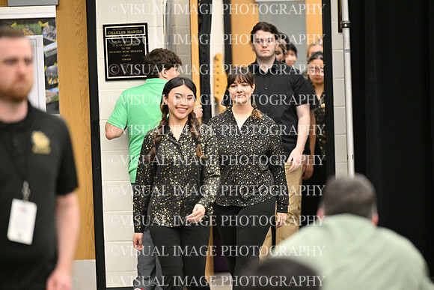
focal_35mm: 200
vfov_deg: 6.9
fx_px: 2412
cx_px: 217
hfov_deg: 10.3
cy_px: 145
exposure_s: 1/500
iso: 6400
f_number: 2.8
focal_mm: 200
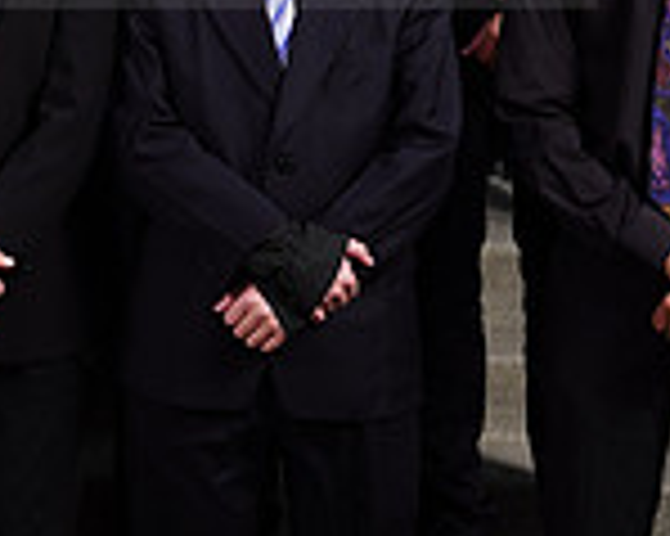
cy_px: -124
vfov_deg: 9.4
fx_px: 3190
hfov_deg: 11.6
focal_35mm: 161
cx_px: -274
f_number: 7.1
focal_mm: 44
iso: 100
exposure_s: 1/200
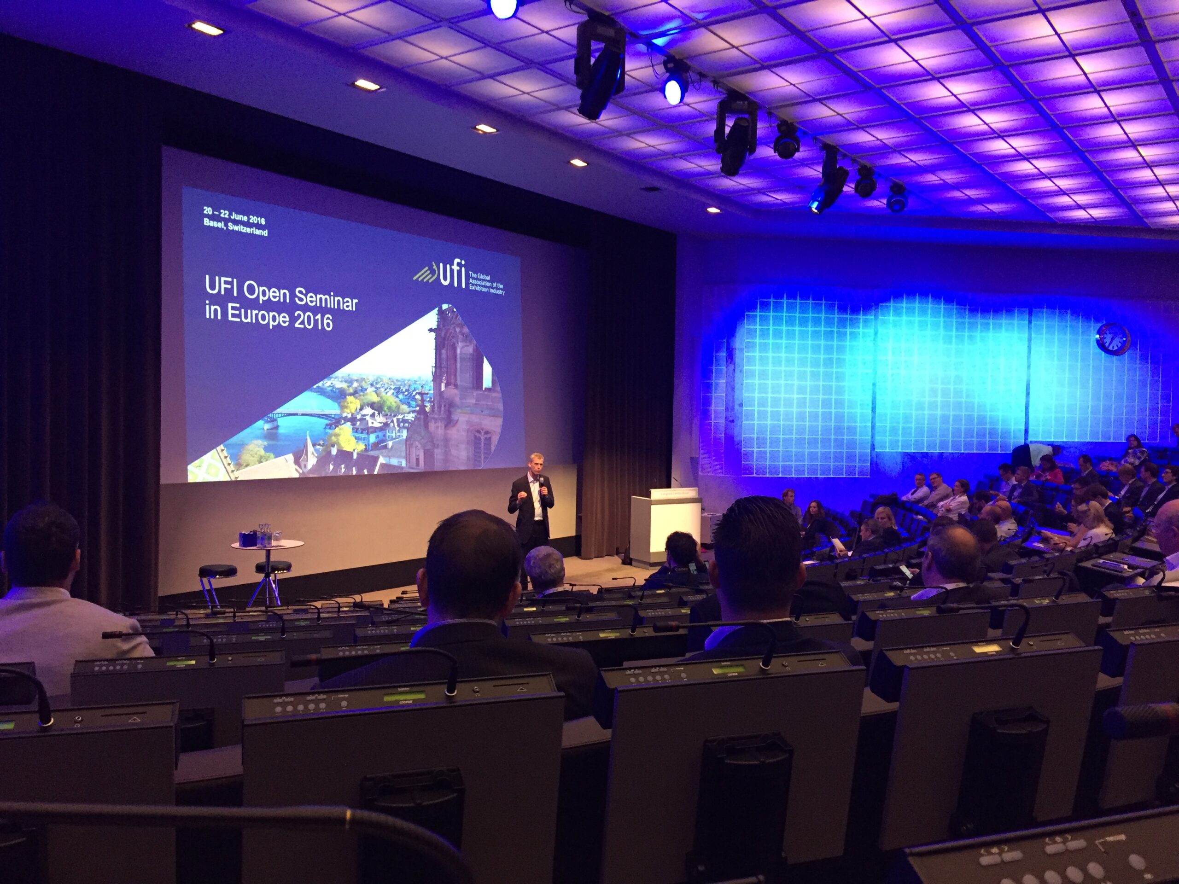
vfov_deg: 48.2
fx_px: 988
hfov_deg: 61.7
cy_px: 442
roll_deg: -0.1
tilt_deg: -2.1
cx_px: 590
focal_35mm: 29
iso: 200
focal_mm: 4.15
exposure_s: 1/33
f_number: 2.2
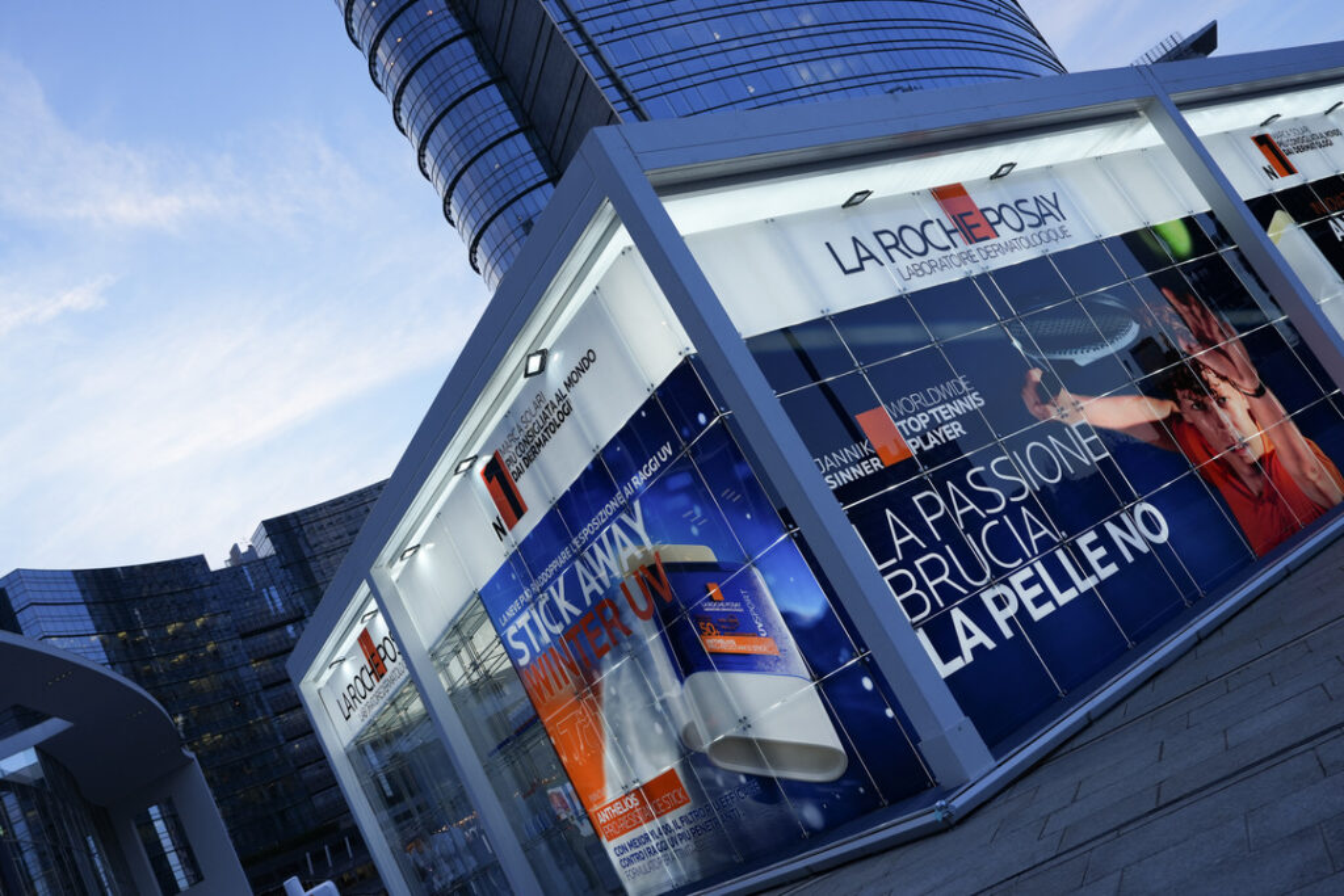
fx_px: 1157
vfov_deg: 42.3
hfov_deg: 60.3
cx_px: 672
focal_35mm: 31
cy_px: 448
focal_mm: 31
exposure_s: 1/250
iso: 320
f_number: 5.6
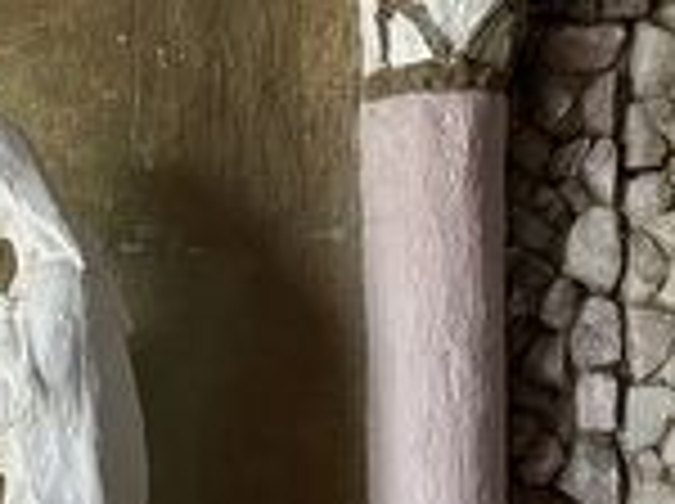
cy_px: 554
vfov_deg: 10.5
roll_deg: +0.6
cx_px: -135
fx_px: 2706
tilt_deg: -0.1
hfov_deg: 13.8
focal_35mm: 139
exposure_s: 1/335
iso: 50
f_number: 1.5
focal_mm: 5.7
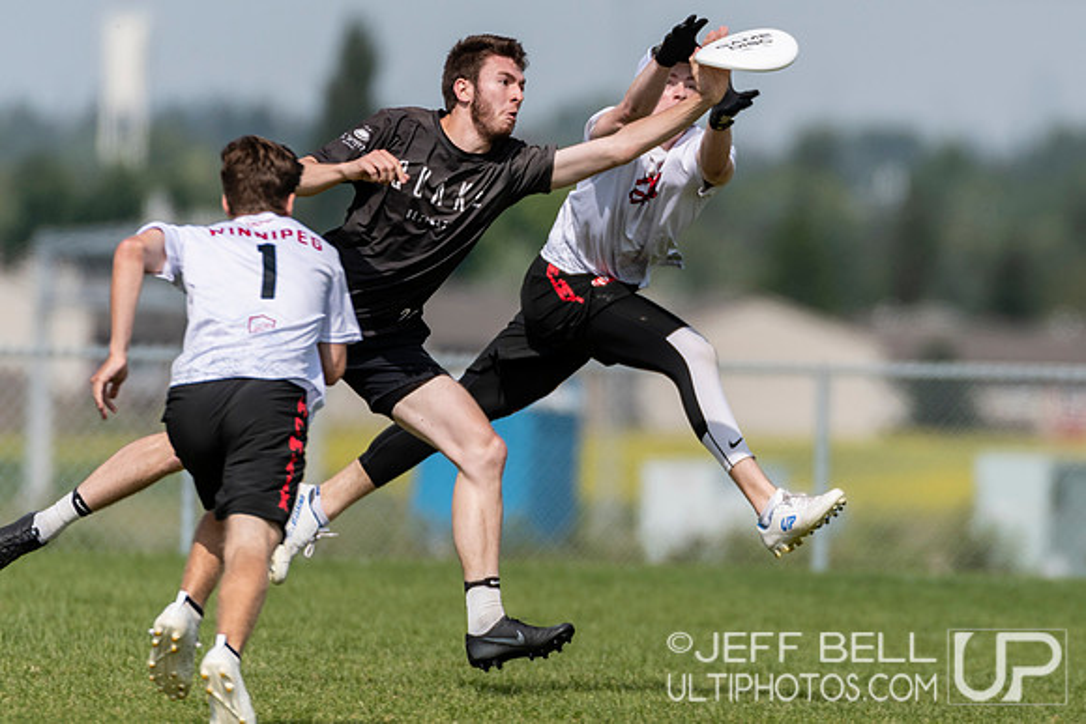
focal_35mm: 886
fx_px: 26722
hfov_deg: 2.3
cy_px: 300
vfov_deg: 1.6
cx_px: 790
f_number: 4
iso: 100
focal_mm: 400
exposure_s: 1/1250
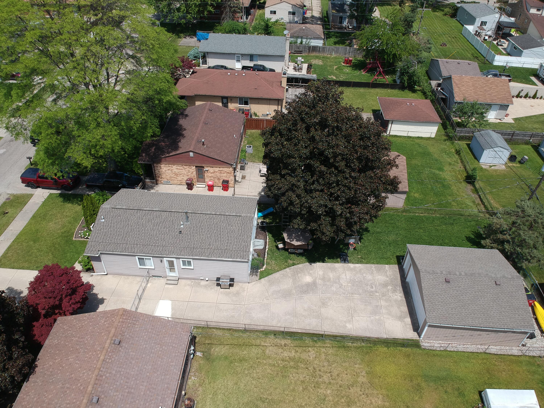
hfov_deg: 69.4
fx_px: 393
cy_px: 204
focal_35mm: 25
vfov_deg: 54.9
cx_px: 272
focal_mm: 4.49
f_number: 2.6
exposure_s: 1/1000
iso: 100
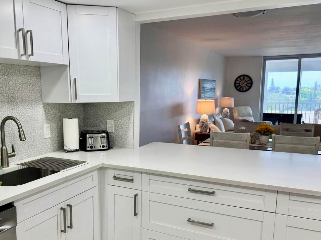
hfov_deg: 54.8
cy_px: 148
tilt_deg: -11.4
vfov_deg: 42.7
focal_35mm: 33
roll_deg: +0.3
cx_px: 122
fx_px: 306
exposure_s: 1/120
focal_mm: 6.76
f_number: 1.78
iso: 80
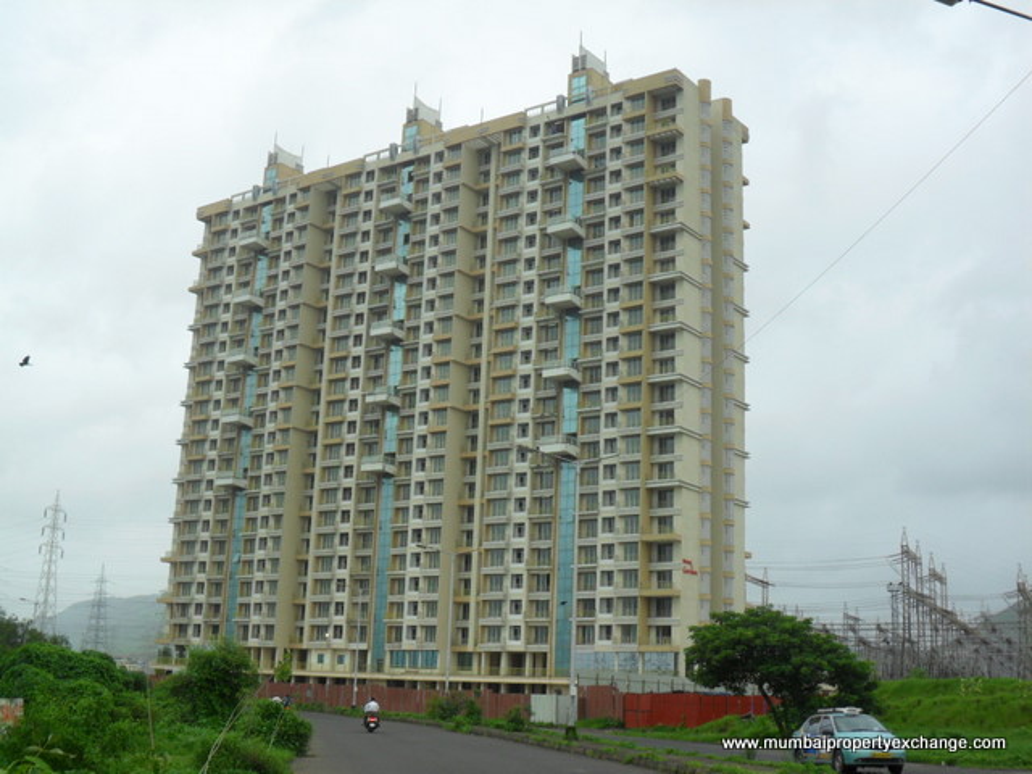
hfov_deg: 42.9
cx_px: 516
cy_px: 387
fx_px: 1312
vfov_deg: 32.9
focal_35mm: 44
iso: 100
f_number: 4.5
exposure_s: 1/500
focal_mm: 7.8
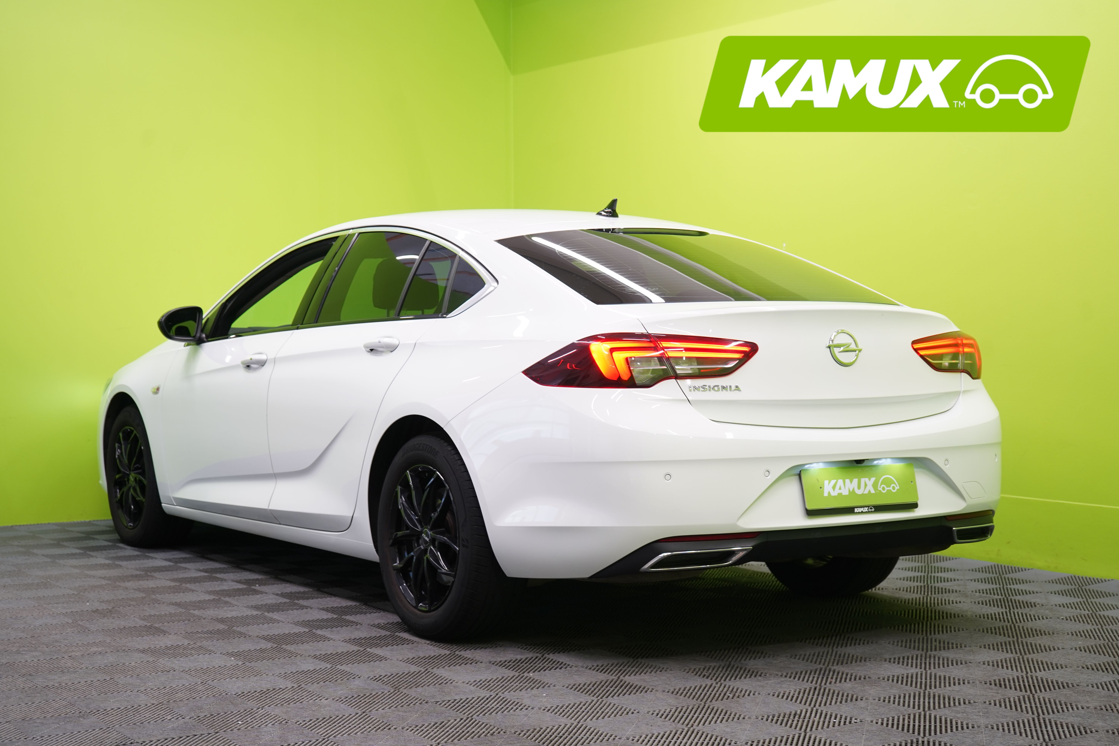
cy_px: 373
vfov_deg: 25.5
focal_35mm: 53
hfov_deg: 37.5
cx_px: 560
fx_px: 1647
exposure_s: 1/30
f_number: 5
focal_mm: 53
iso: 400
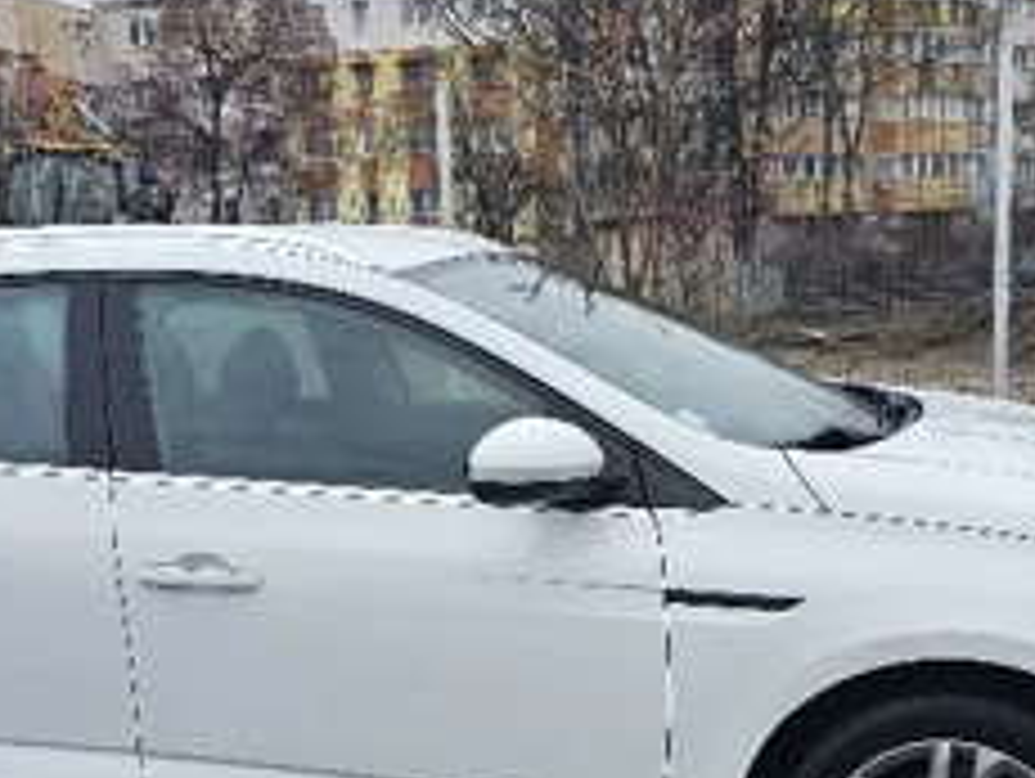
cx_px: 500
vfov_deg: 23.8
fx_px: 1796
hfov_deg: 32.1
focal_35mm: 60
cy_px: 697
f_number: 1.7
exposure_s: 1/101
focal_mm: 6.3
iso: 12
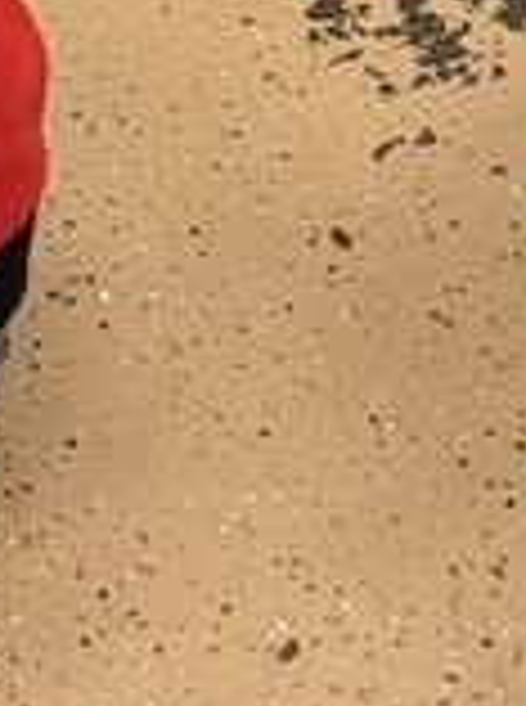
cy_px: -1255
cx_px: 292
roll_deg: -3.7
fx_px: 3194
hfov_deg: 9.4
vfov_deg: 10.1
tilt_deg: -18.9
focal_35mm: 157
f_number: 1.78
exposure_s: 1/120
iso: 200
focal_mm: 6.76
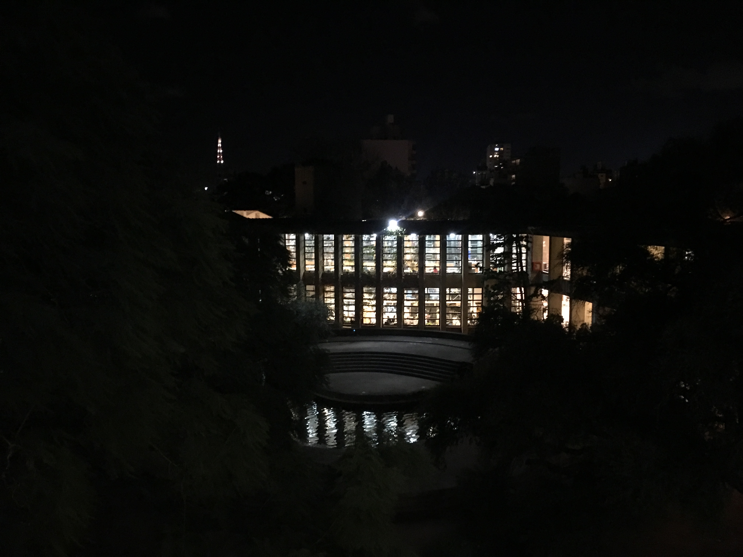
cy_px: 278
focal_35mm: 29
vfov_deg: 48.2
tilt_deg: -6.1
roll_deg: -0.3
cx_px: 372
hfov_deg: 61.7
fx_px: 622
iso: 500
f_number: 2.2
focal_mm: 4.15
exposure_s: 1/17
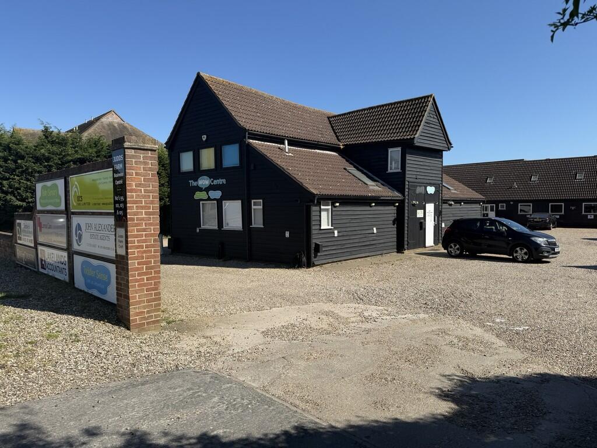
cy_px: 224
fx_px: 414
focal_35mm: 24
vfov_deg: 56.8
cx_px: 298
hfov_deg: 71.6
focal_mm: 6.76
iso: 80
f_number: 1.78
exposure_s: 1/4975
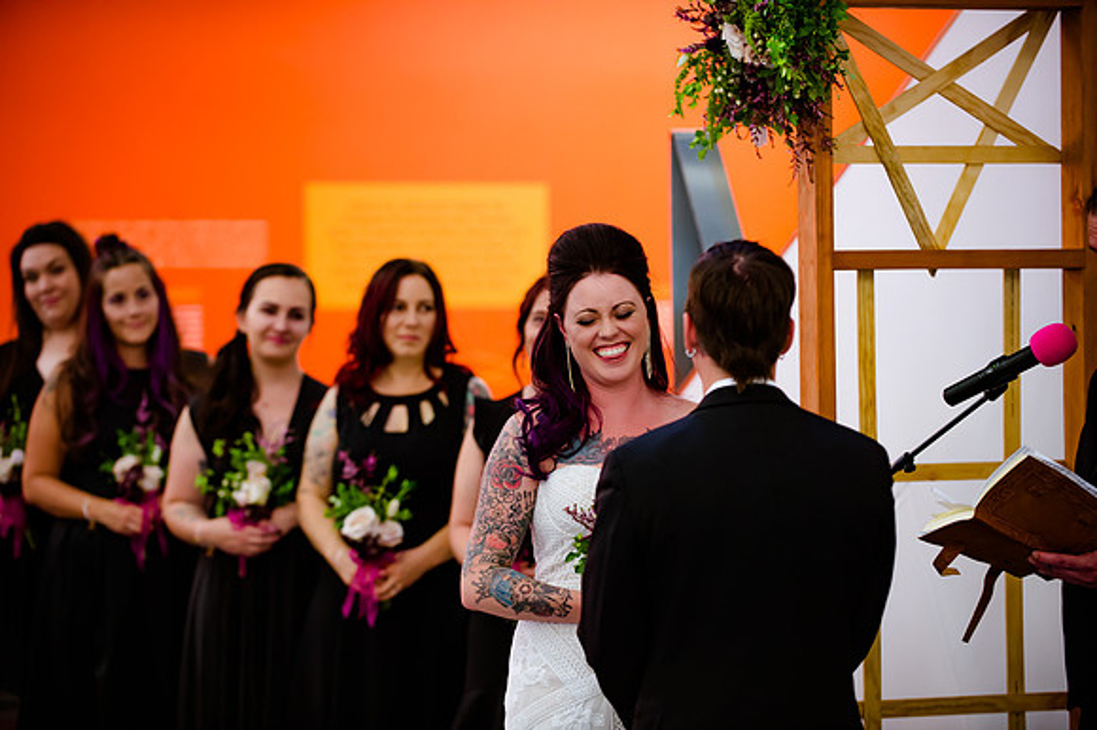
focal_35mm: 120
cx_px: 548
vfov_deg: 11.4
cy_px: 365
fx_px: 3654
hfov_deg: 17.1
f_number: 2.8
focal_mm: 120
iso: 2500
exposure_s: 1/100
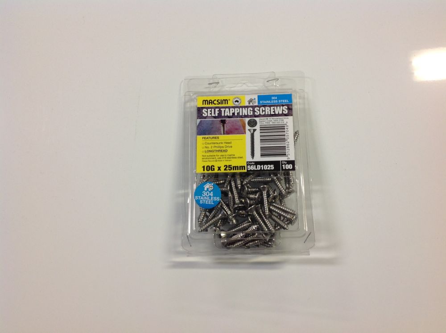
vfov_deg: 40.6
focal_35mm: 35
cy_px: 166
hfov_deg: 52.7
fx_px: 450
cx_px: 223
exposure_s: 1/17
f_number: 2.4
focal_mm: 4.28
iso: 80
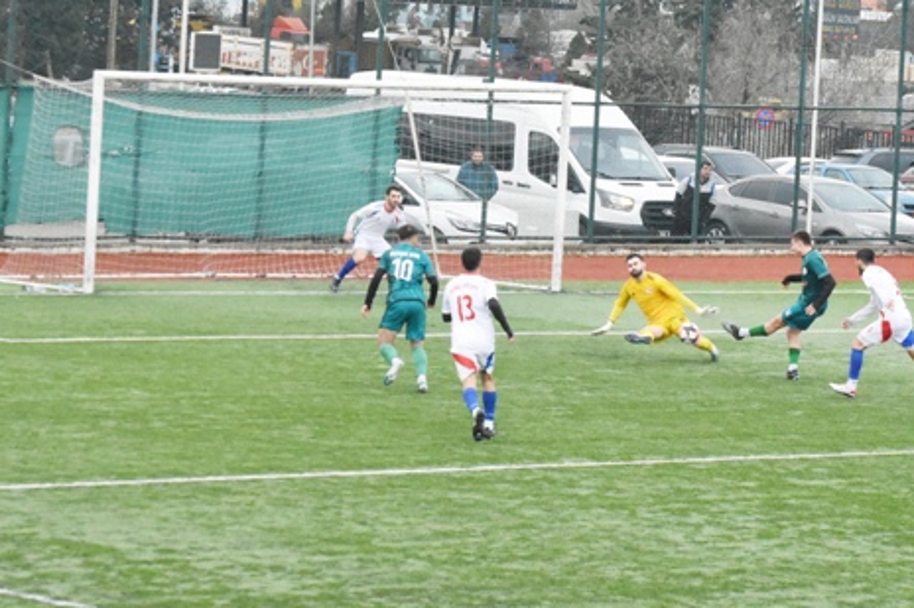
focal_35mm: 207
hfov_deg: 9.9
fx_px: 5253
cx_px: 613
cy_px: 239
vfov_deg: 6.6
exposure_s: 1/800
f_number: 7.1
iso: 8000
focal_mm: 100
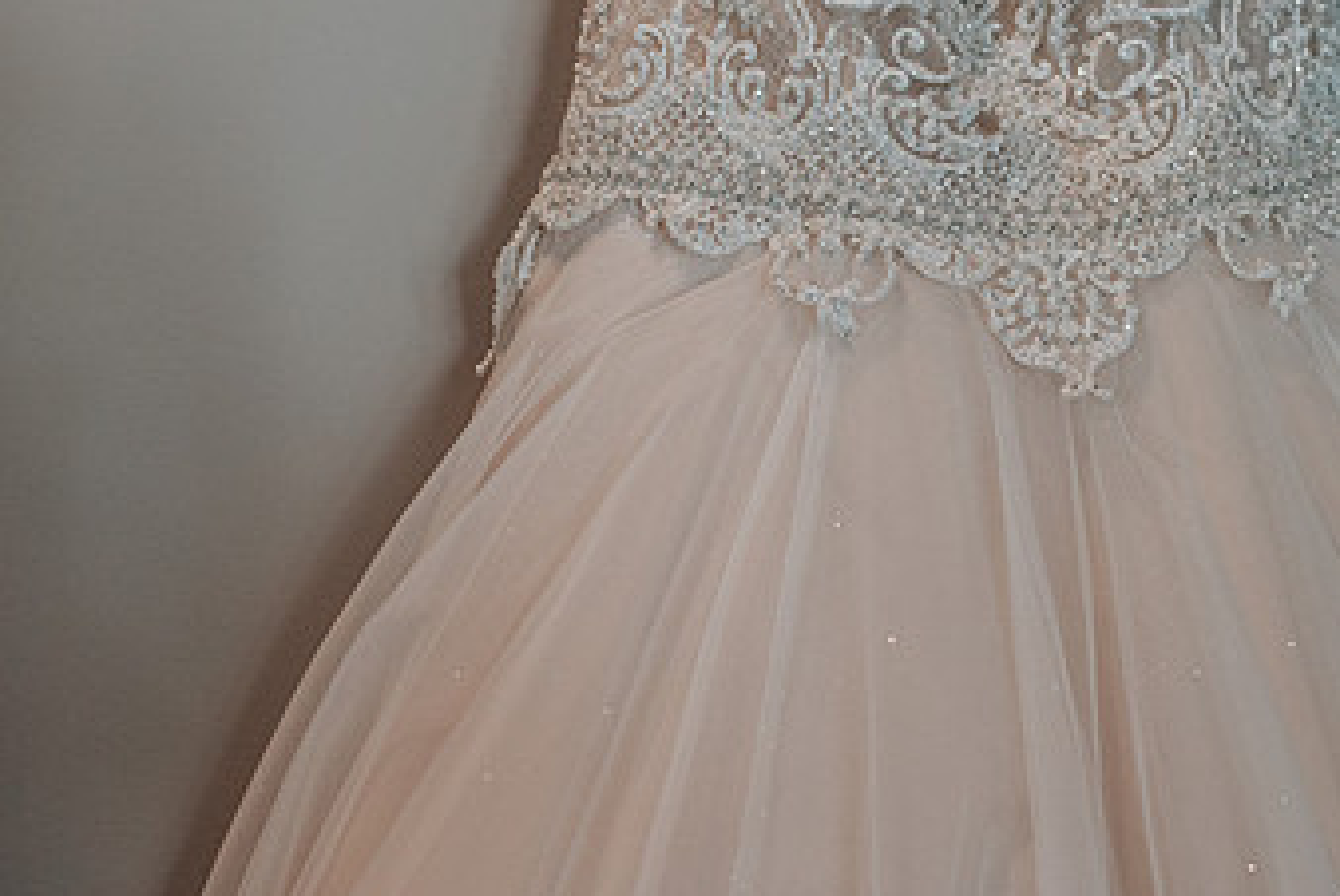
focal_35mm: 60
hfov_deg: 33.0
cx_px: 928
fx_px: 2235
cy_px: 252
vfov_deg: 22.5
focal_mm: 35
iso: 1800
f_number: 2.5
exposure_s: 1/640
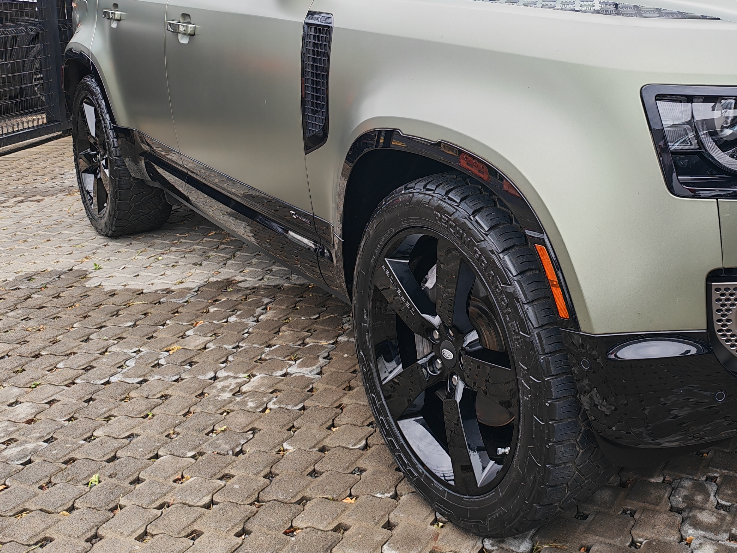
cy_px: 108
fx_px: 852
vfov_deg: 34.8
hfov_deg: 45.0
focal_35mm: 40
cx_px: 561
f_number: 1.9
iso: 64
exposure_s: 1/100
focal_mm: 6.12
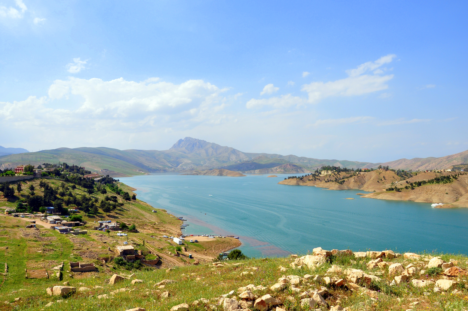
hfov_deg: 67.4
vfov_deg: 47.8
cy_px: 156
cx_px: 234
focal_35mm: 27
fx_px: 351
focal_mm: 18
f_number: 10
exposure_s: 1/320
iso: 200
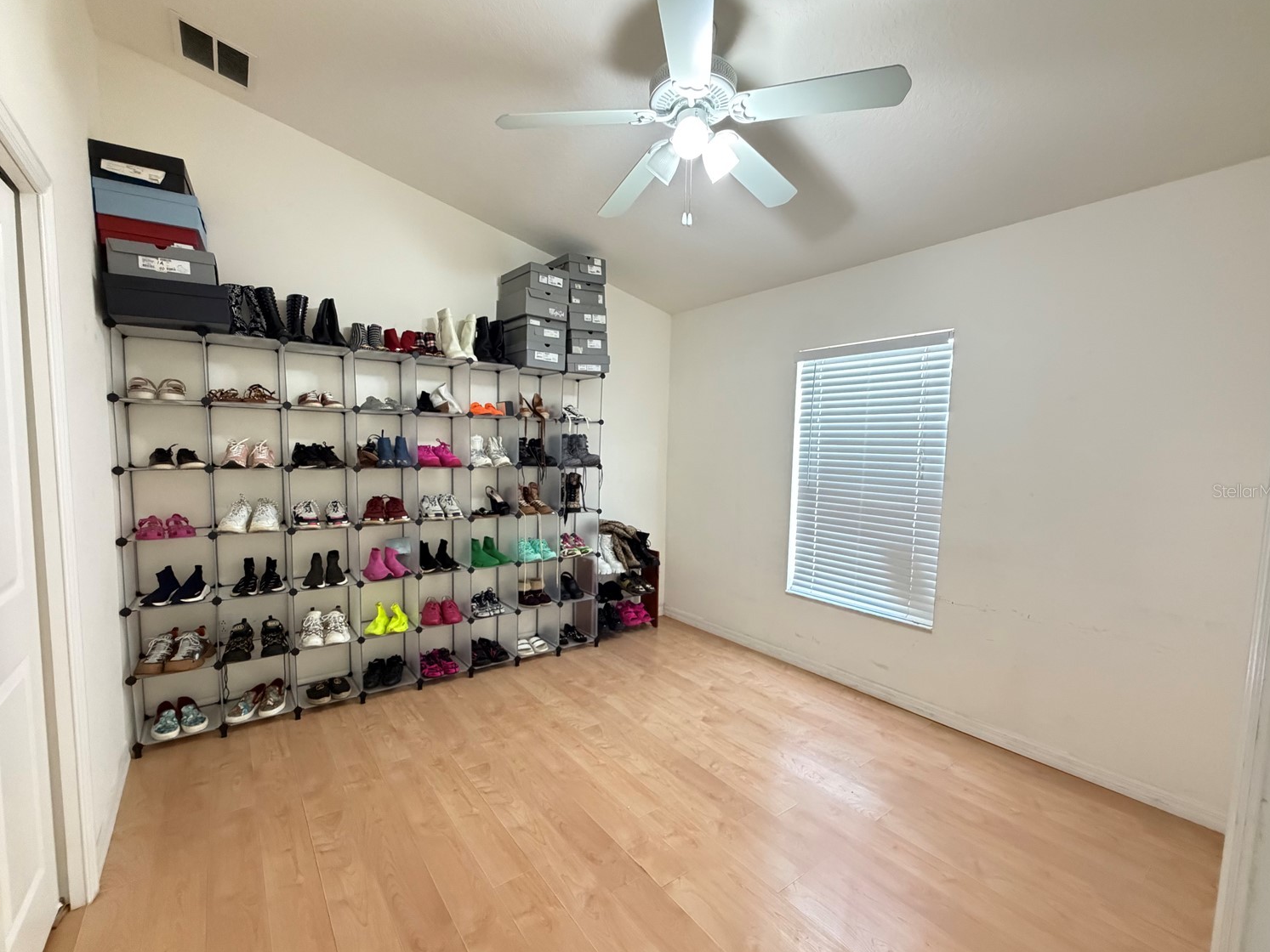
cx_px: 612
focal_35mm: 15
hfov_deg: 98.1
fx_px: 550
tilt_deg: -4.7
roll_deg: -0.8
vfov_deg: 81.7
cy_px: 490
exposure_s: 1/60
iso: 800
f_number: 2.2
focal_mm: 2.22
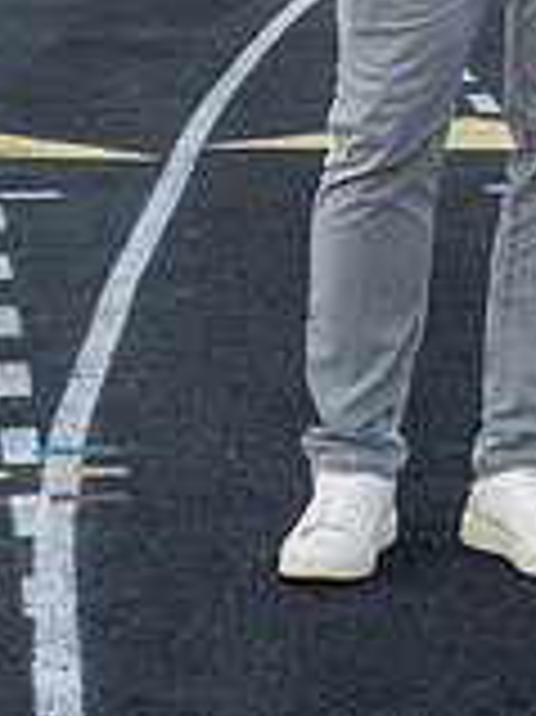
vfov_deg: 8.0
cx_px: 1255
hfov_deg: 6.0
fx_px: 4900
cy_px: -623
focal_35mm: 237
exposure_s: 1/1000
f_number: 5
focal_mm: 43
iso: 2500
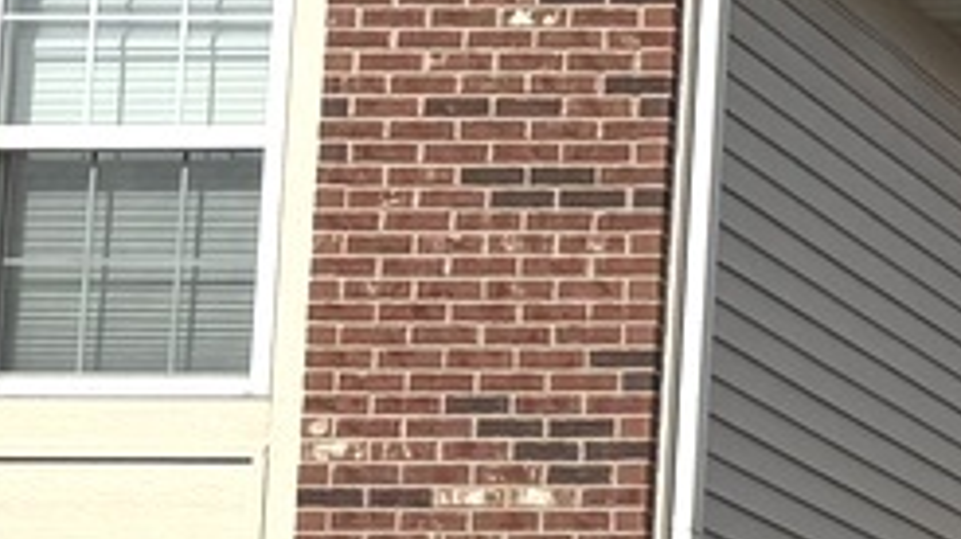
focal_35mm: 153
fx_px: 3896
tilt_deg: +4.9
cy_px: 1031
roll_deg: -0.5
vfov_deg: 7.6
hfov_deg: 11.1
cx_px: 2535
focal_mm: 6.76
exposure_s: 1/8130
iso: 80
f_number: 1.78
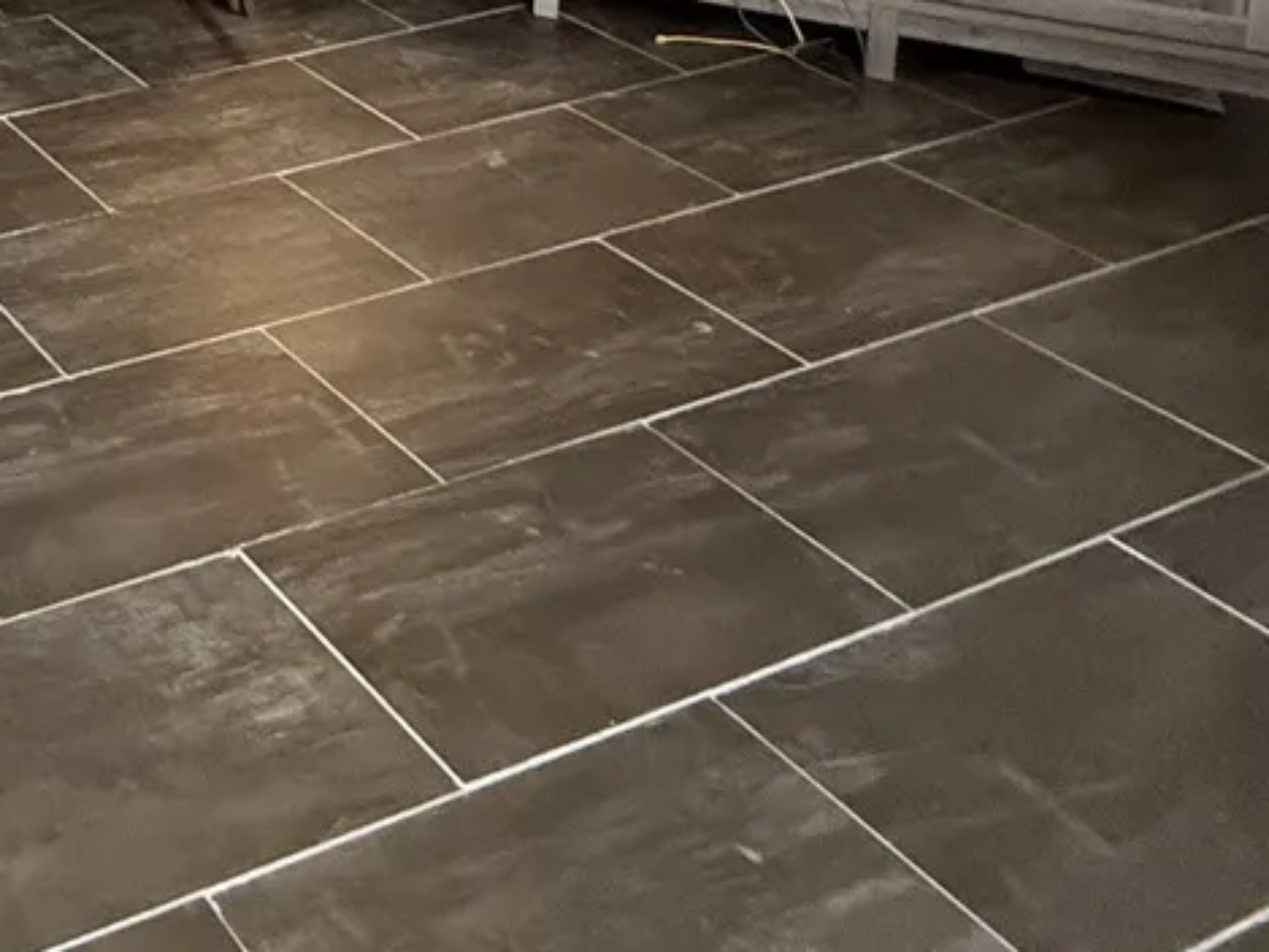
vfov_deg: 25.3
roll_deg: +0.8
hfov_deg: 32.3
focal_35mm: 43
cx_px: -406
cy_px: -484
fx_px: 1577
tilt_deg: -7.1
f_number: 2.2
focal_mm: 2.22
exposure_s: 1/60
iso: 640
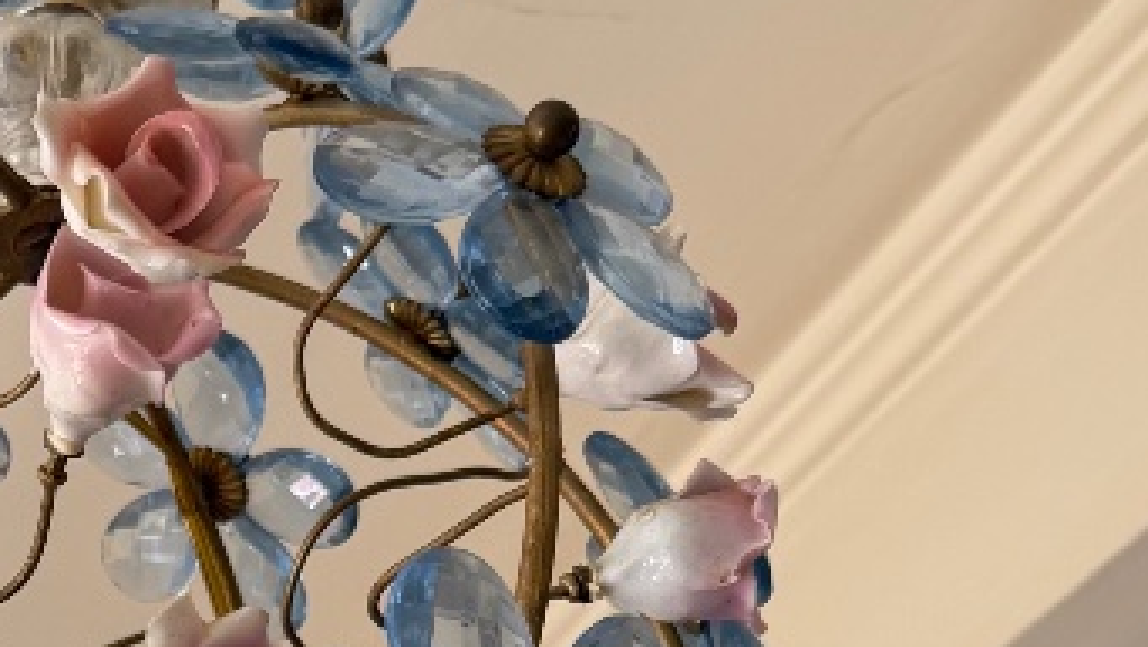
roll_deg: -0.4
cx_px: 101
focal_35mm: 92
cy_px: 900
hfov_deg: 22.6
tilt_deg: +26.1
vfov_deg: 12.6
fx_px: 2801
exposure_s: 1/121
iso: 125
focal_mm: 6.76
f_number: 1.78
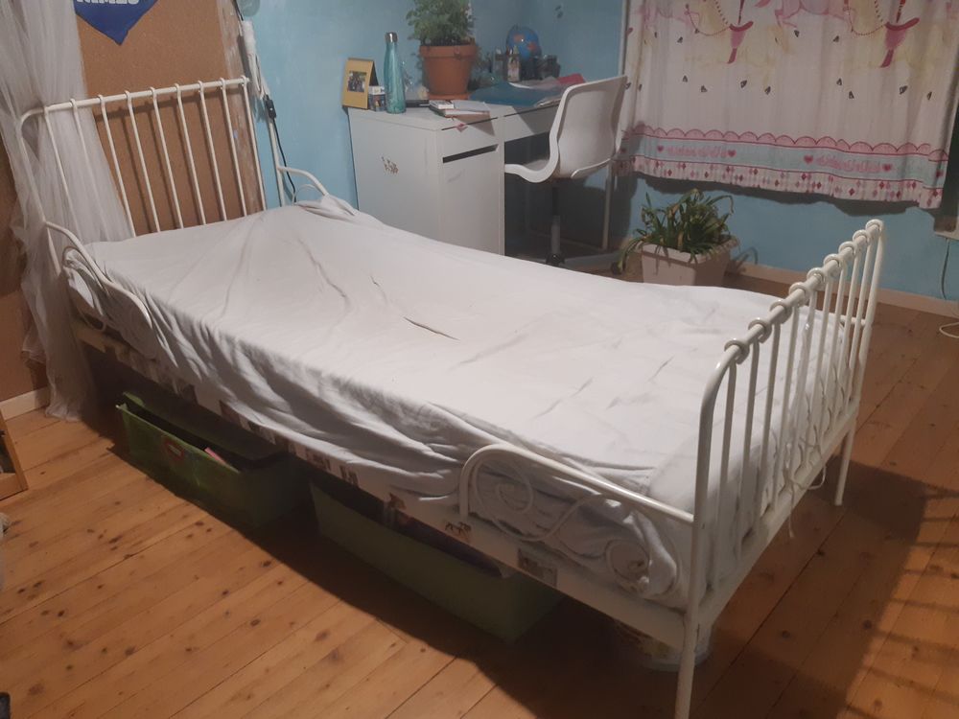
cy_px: 360
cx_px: 480
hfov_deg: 67.3
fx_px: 720
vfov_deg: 53.1
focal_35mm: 26
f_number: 1.7
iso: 250
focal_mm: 3.92
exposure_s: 1/25
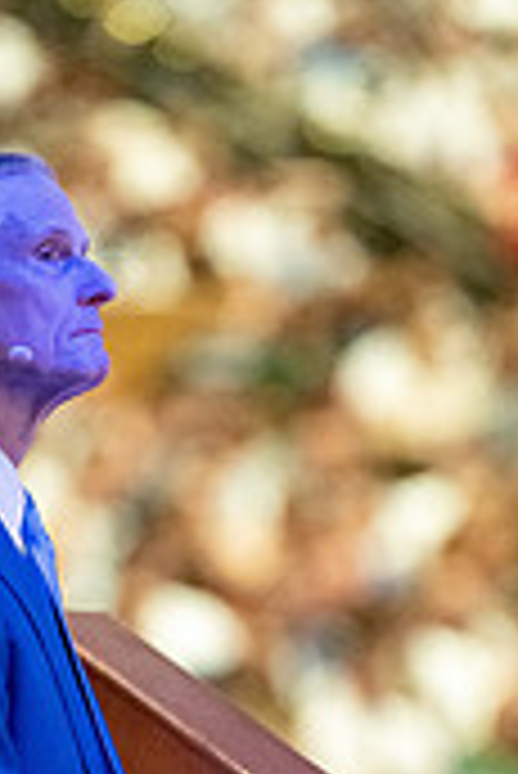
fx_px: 11243
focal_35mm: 522
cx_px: 207
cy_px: 724
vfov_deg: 3.9
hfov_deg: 2.6
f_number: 2.8
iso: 12800
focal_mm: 200
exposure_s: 1/125
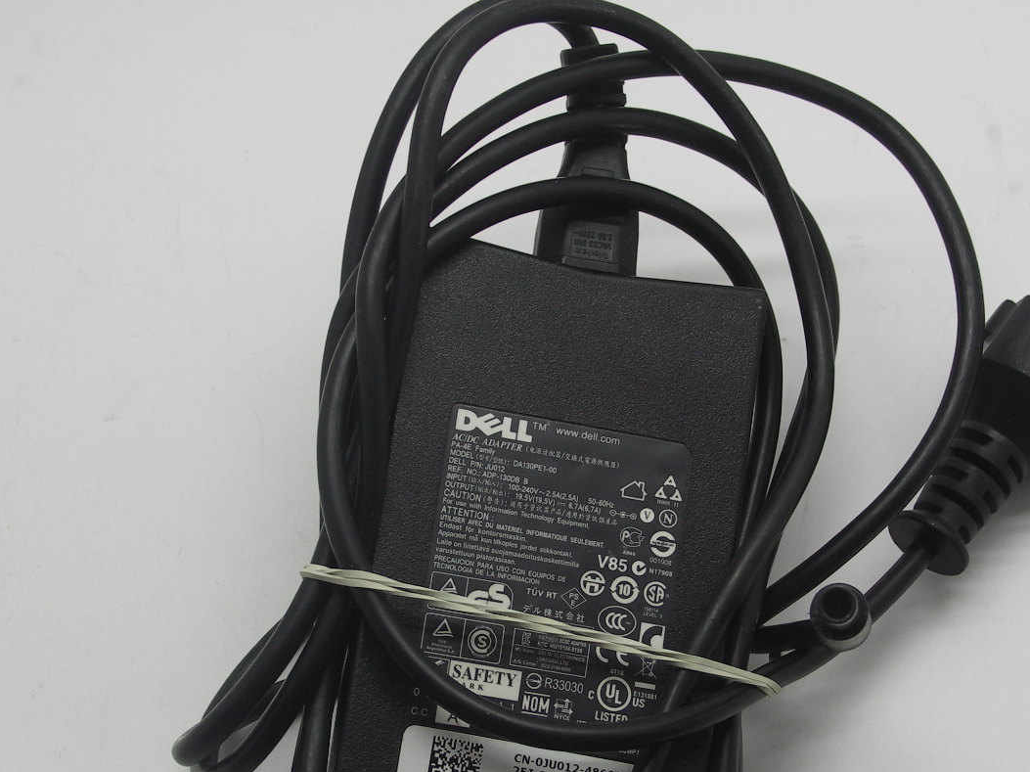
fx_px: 2261
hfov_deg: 25.7
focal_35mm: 76
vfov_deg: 19.3
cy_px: 547
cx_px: 561
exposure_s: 1/60
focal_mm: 13.1
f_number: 3.2
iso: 100
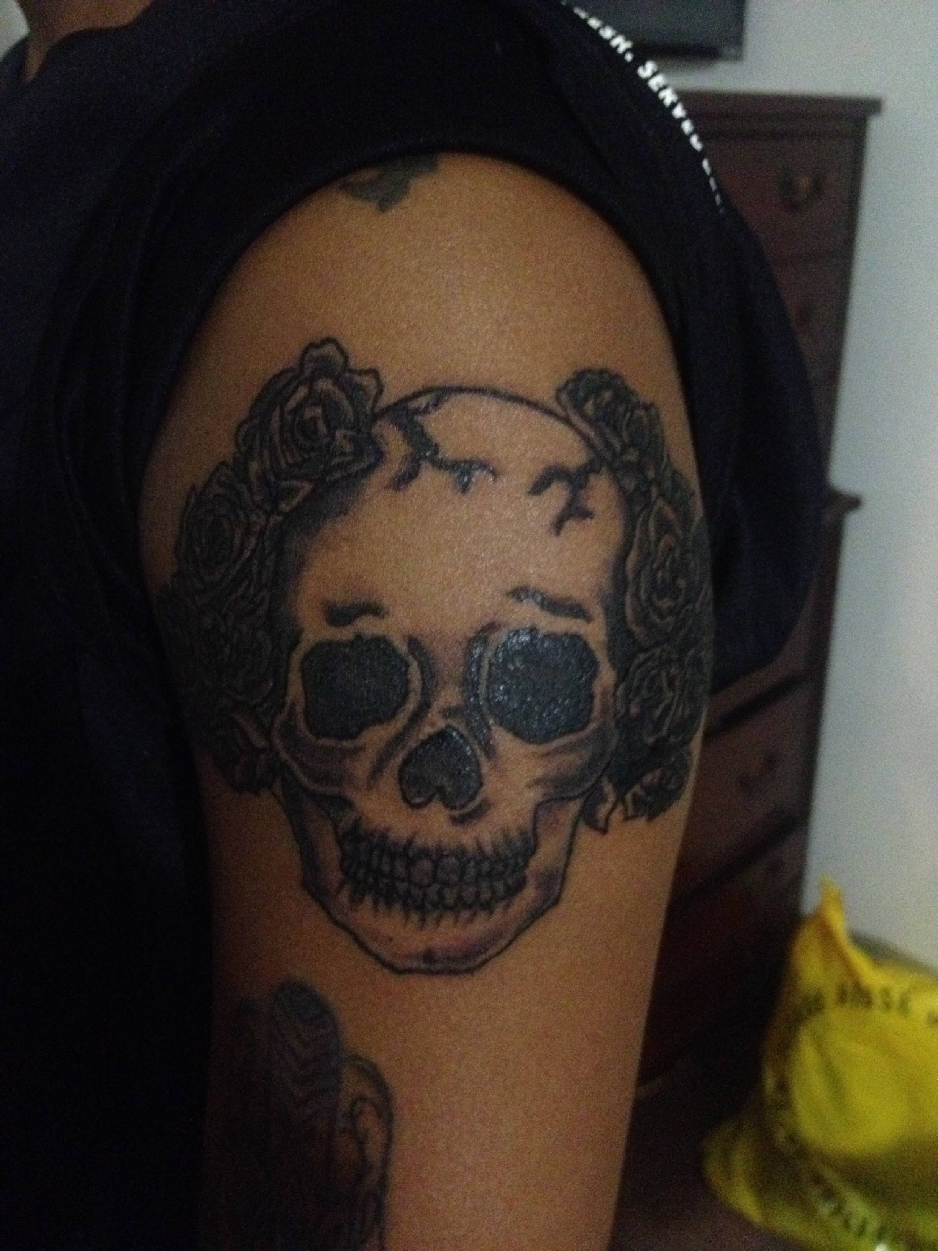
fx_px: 1265
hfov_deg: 40.7
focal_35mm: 35
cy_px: 626
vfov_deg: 52.6
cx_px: 469
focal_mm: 4.28
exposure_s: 1/15
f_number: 2.4
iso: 800
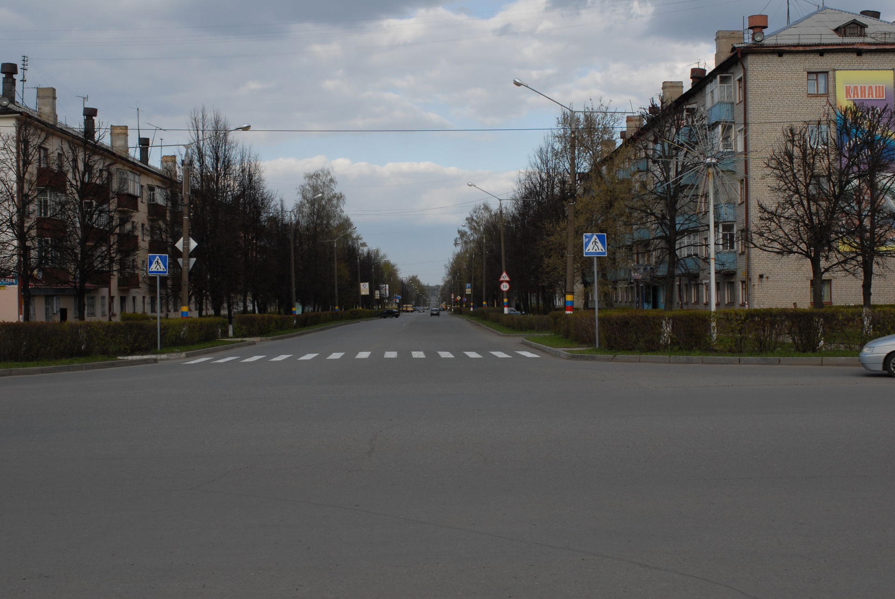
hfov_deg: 42.3
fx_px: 1157
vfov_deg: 29.0
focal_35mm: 46
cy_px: 300
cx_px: 448
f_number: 7.1
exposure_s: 1/320
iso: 200
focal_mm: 31
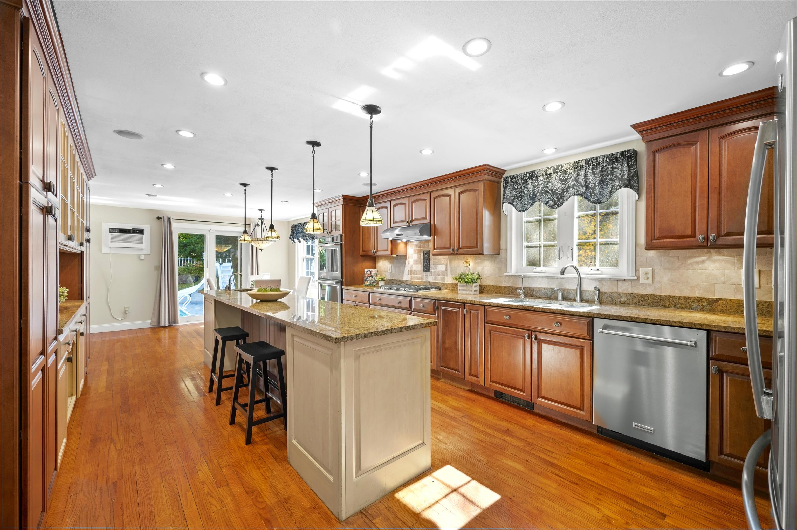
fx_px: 332
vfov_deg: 77.2
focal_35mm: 15
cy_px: 265
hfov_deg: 100.4
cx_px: 398
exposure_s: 2.5
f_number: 7.1
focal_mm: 15
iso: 250
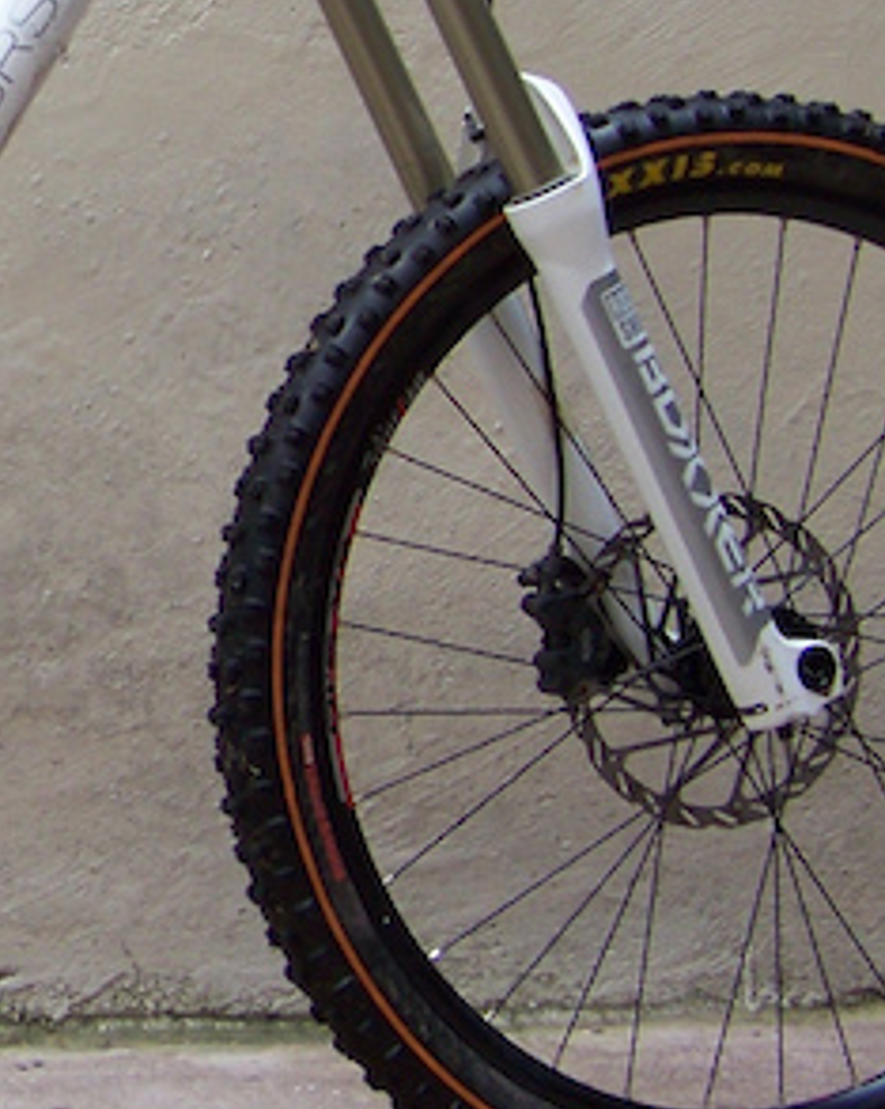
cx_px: -280
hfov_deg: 12.1
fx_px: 4031
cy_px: 288
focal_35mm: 123
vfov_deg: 15.6
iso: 69
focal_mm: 5.85
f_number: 2.8
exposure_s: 1/60
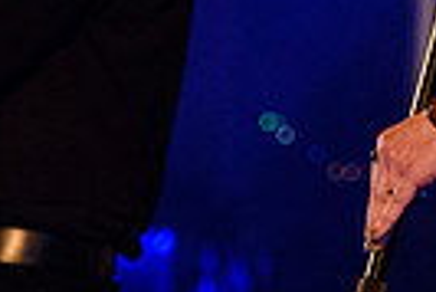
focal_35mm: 1532
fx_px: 18574
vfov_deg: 0.9
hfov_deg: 1.3
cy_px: -246
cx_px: 502
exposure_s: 1/125
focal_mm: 280
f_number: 5.6
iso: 4000
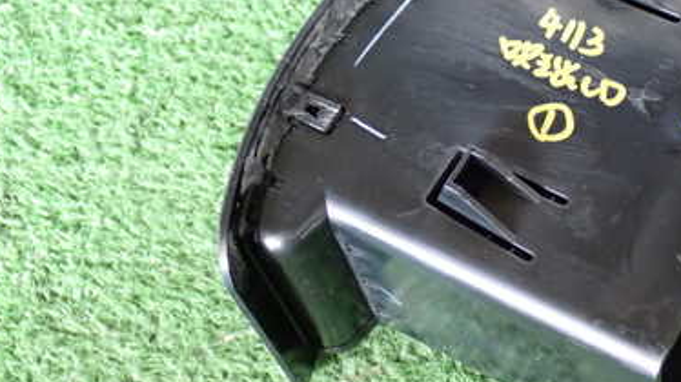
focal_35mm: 77
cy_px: 144
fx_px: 1390
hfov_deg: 27.1
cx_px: 521
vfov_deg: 15.6
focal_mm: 7.84
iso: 500
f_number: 2.9
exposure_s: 1/40
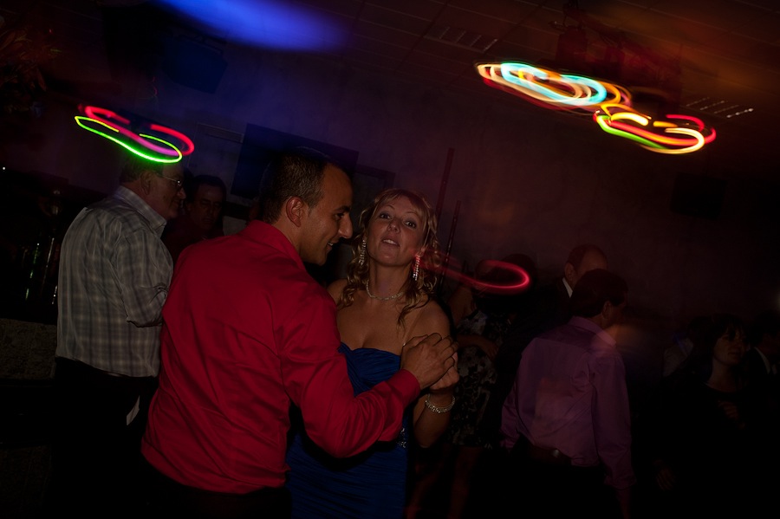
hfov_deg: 54.5
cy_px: 260
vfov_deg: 37.8
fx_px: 758
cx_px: 390
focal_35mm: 35
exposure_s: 1/1.25
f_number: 9
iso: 160
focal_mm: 35
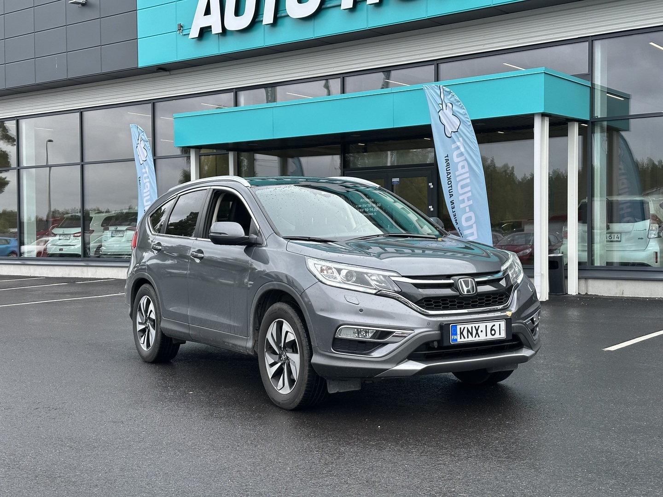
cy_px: 248
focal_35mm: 48
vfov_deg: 30.3
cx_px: 332
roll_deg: +0.7
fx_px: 919
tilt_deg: +0.5
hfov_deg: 39.7
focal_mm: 6.86
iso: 64
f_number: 1.78
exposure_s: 1/676
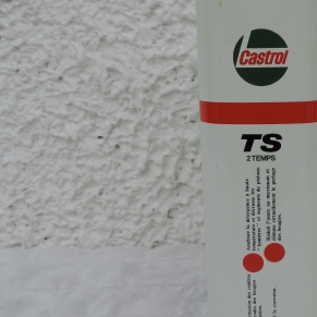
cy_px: 162
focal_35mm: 51
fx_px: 528
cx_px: 264
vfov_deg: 33.4
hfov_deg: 32.3
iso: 80
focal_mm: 4.9
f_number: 3.1
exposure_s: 1/640
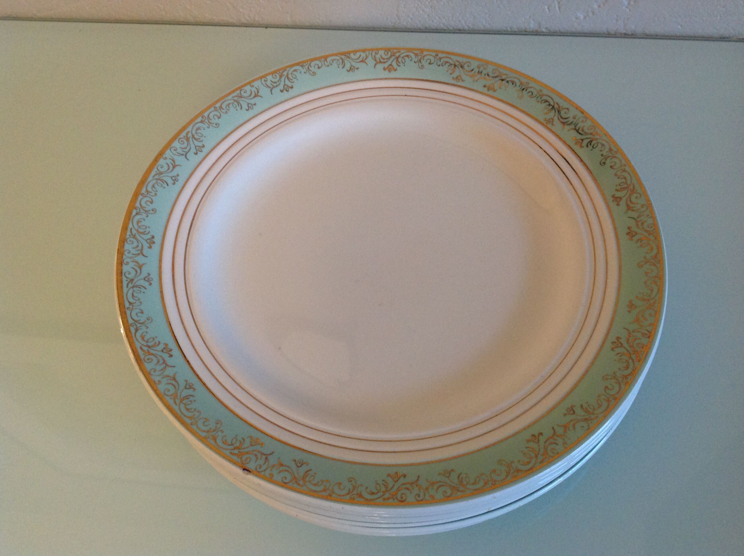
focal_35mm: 35
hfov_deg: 52.7
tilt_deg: -58.9
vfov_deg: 40.6
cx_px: 372
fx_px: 751
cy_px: 278
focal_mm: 4.28
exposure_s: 1/17
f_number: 2.4
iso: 200
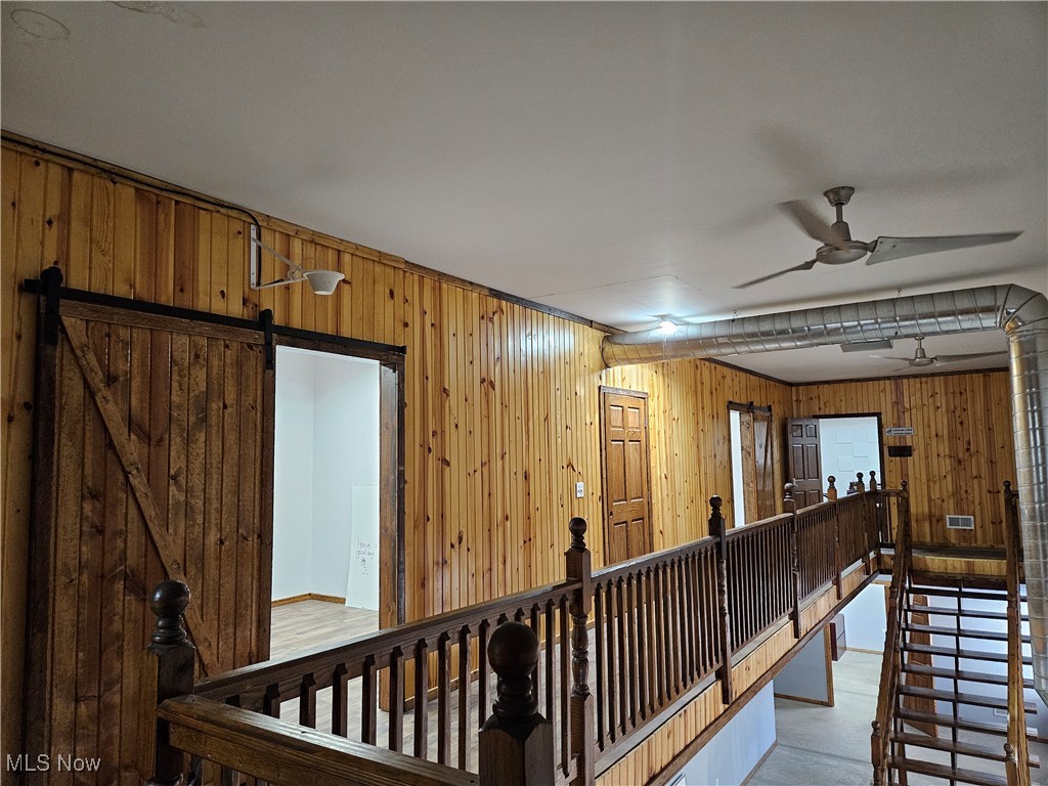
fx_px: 696
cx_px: 524
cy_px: 393
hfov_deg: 73.9
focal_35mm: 23
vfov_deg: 58.9
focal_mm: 5.4
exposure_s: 1/120
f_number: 1.8
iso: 640
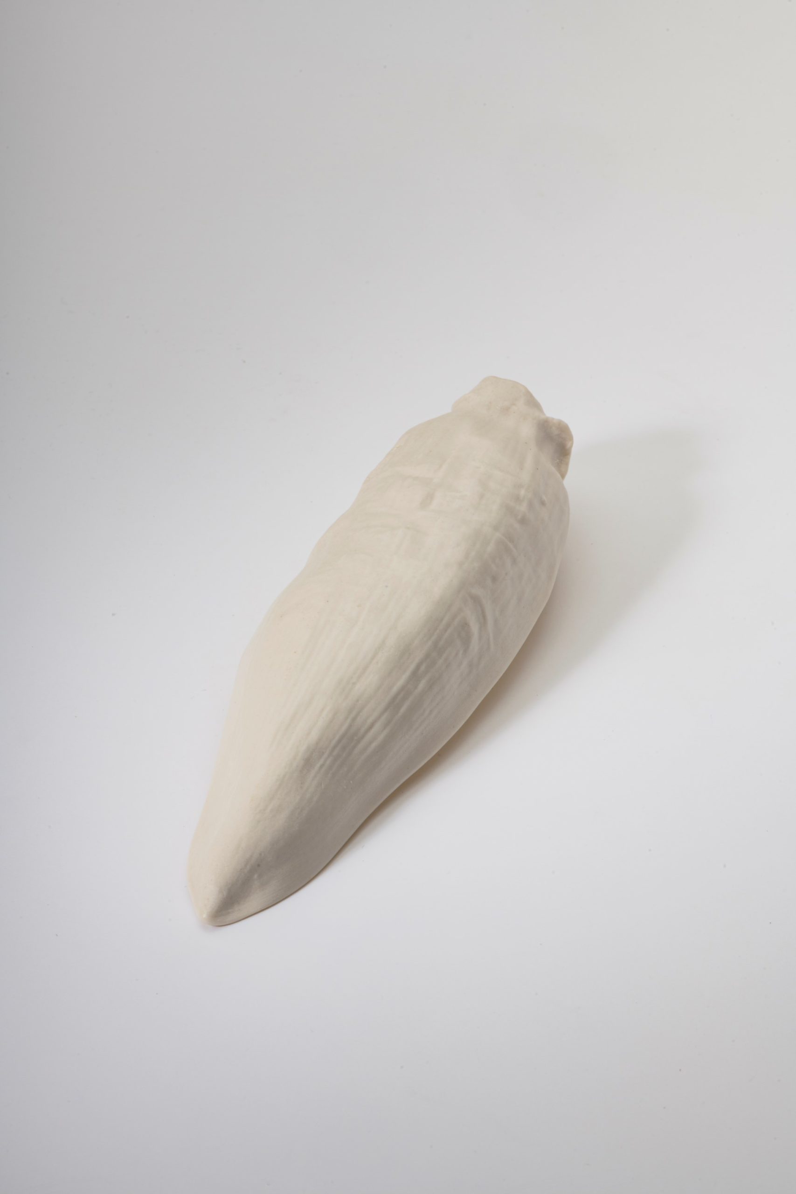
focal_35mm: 105
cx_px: 398
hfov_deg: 13.0
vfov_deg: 19.5
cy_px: 597
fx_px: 3482
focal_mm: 105
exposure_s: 1/160
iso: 100
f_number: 32
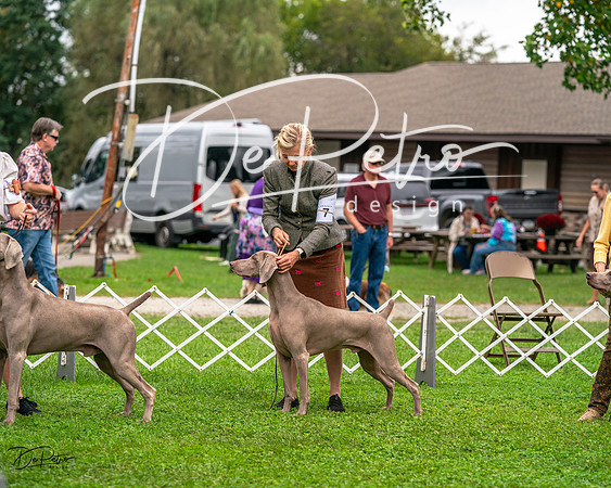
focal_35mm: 125
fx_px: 2260
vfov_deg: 12.3
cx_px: 306
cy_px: 244
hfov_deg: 15.4
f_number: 3.5
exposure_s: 1/1250
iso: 400
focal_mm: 111
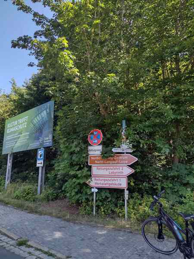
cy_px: 130
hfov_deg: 51.4
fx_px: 202
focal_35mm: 27
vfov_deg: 65.3
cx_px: 97
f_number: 1.7
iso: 100
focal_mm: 4.71
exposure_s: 1/574
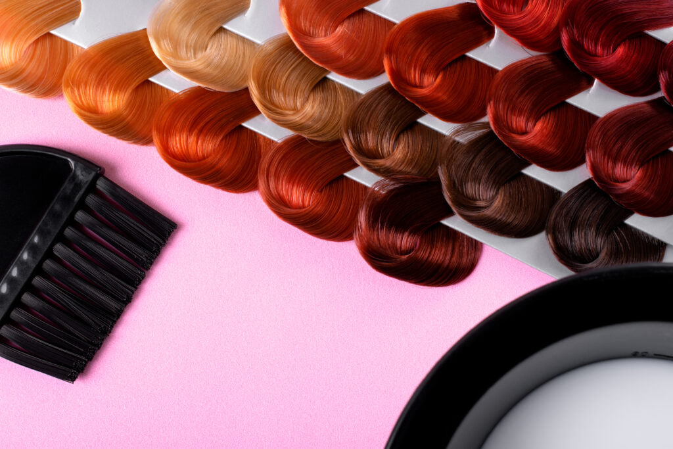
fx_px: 1402
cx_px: 336
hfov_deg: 27.0
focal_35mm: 75
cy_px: 224
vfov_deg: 18.2
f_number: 11
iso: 100
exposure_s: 1/160
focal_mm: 50
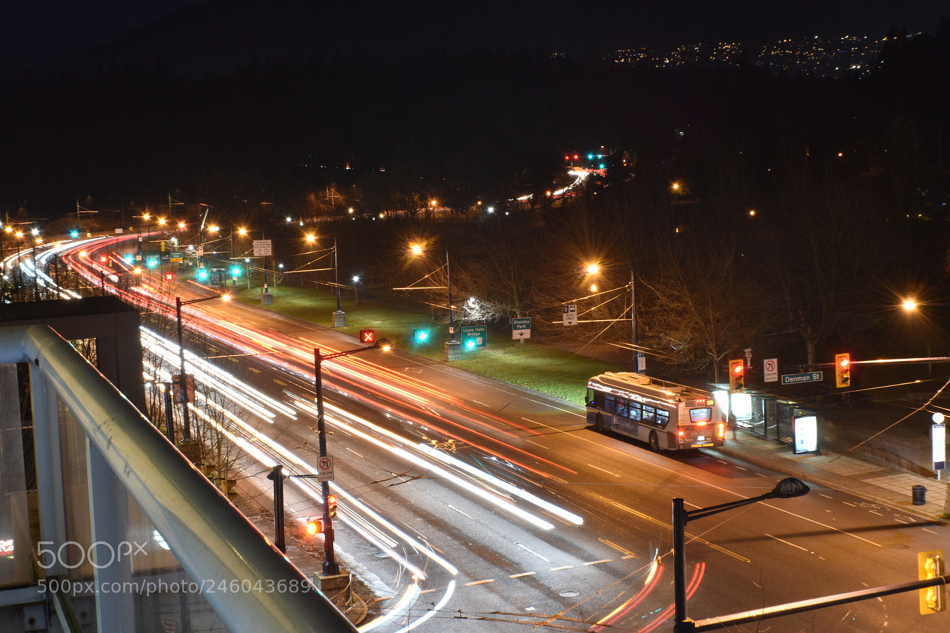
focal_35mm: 82
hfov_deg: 24.6
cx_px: 475
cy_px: 316
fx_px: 2176
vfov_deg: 16.5
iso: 1000
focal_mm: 55
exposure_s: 5
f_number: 18
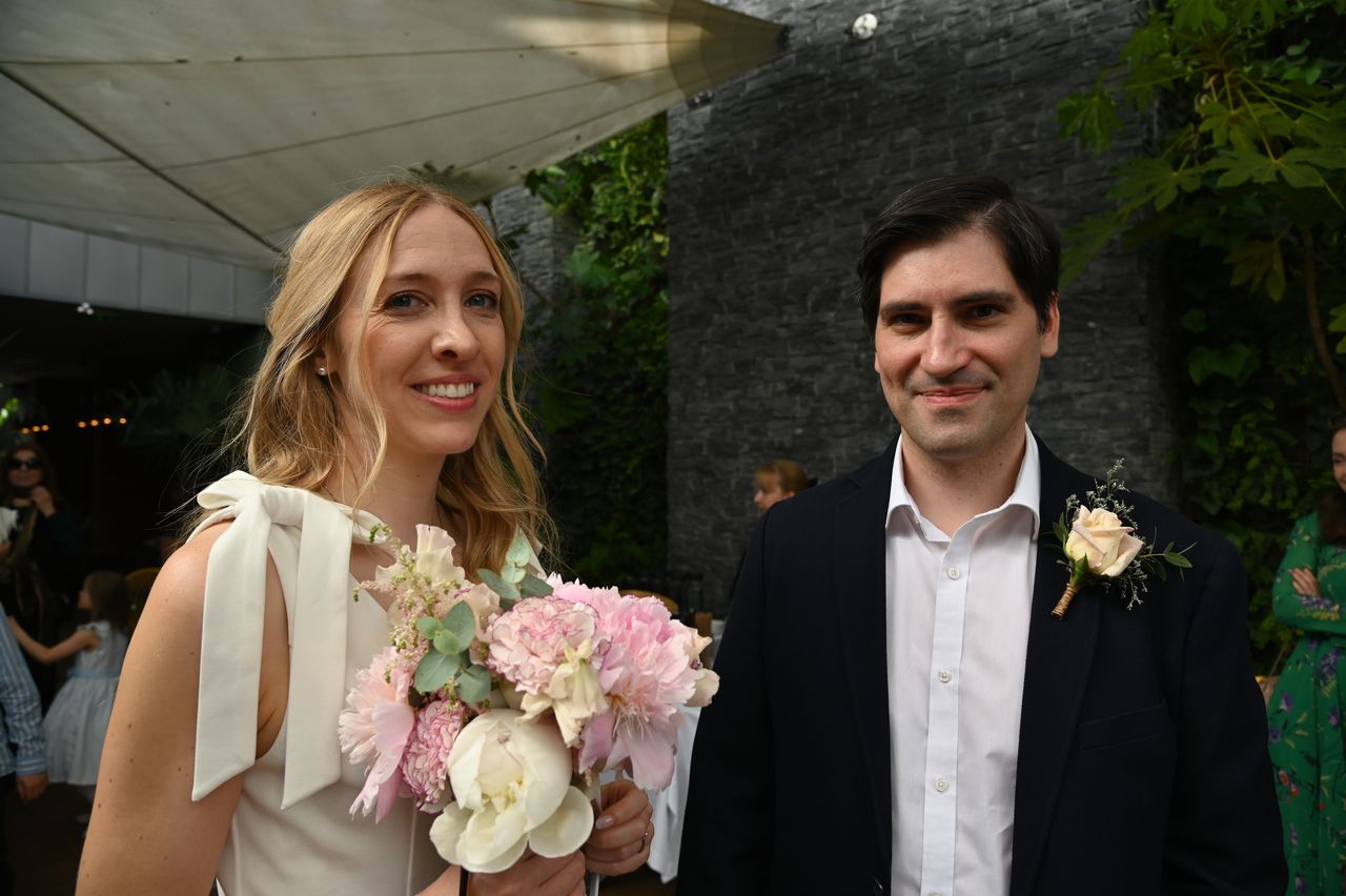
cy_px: 448
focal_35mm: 24
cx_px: 673
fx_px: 897
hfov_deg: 73.8
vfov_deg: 53.1
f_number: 5.6
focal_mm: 24
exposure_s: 1/250
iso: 200
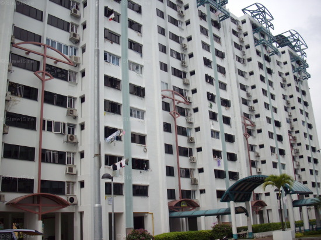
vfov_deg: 38.6
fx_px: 343
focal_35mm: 37
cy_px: 120
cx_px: 160
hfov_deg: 50.2
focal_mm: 6.2
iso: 80
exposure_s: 1/200
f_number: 5.6
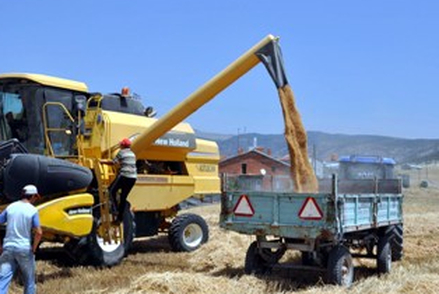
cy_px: 98
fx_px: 574
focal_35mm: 47
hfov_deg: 41.9
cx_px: 204
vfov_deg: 28.5
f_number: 11
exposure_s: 1/500
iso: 200
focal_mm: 22
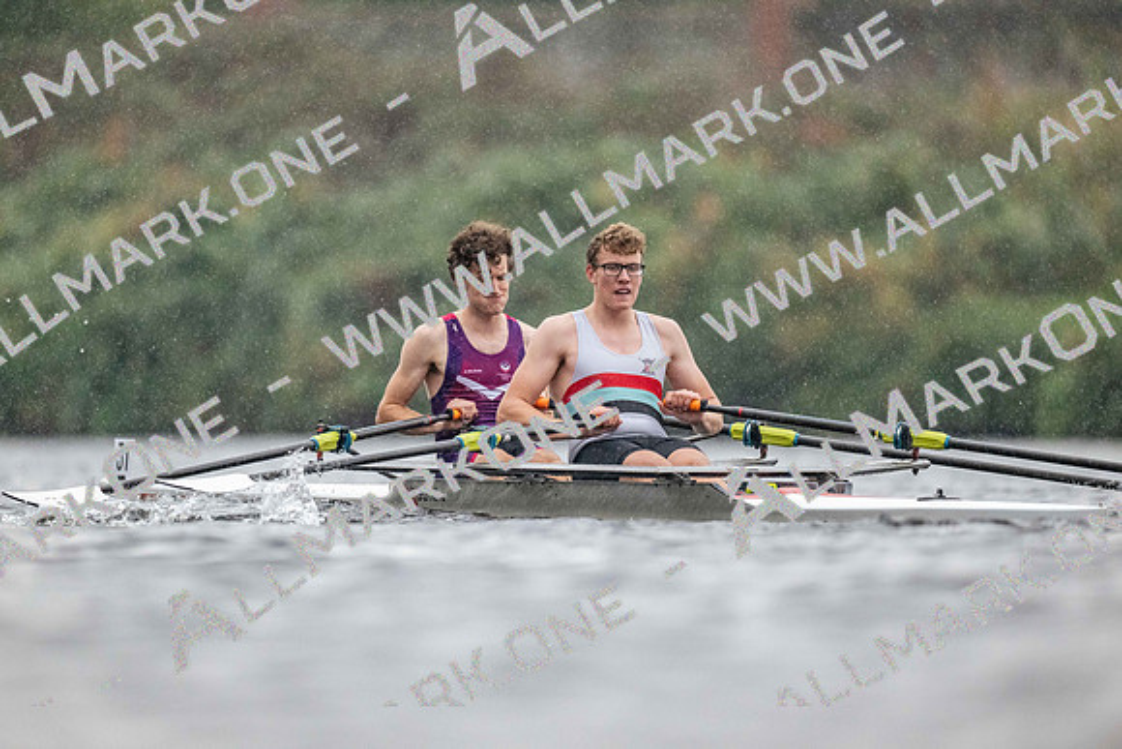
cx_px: 561
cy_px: 374
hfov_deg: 3.4
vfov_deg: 2.3
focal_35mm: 600
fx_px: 18703
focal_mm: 600
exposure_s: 1/2500
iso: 4500
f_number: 4
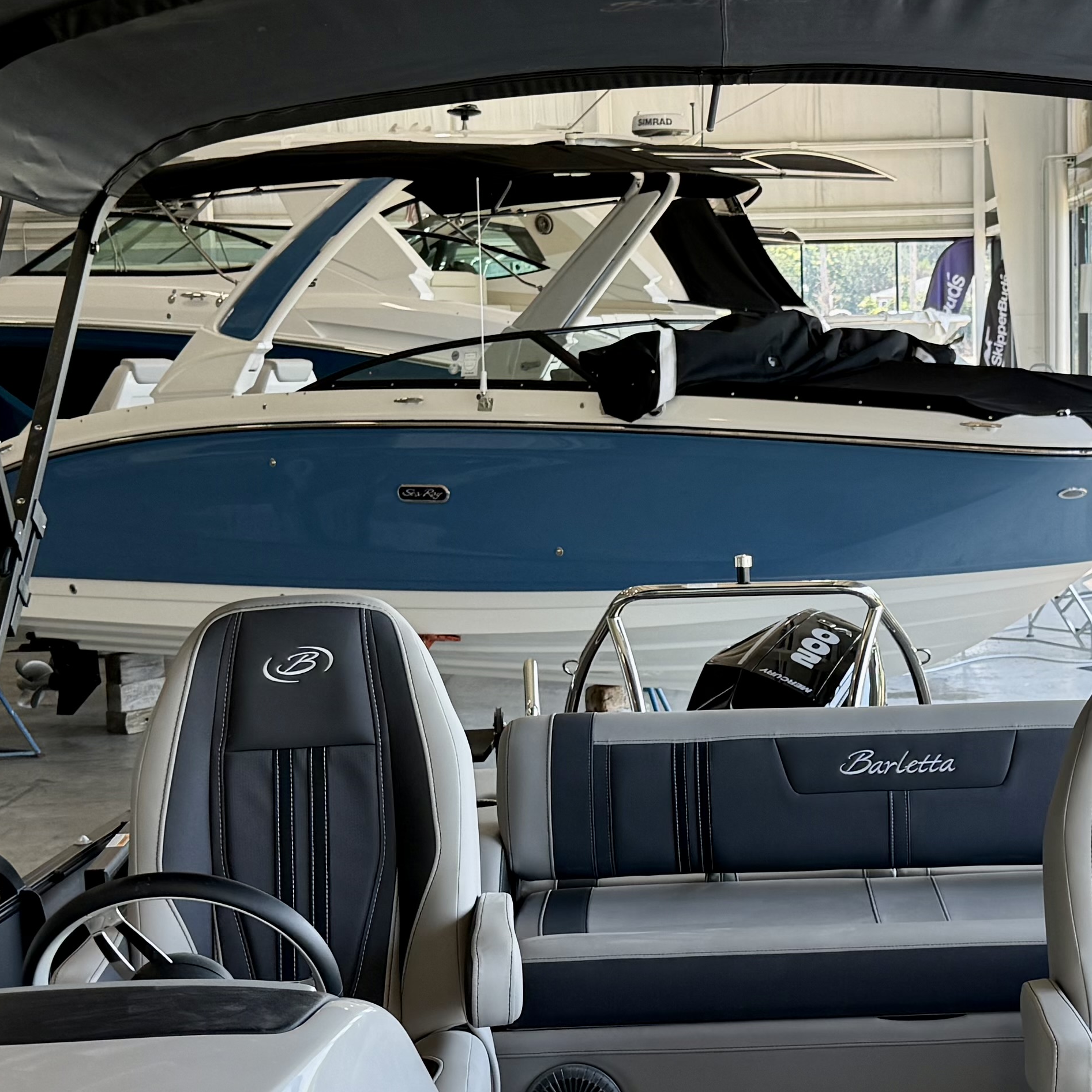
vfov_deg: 26.9
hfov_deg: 26.5
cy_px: 621
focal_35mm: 64
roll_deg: +0.8
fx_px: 2284
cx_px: 830
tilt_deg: -7.1
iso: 100
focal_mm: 6.76
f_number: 1.78
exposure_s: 1/230
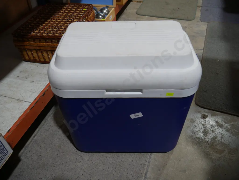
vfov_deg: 49.8
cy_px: 90
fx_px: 193
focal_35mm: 28
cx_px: 120
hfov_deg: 63.4
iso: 200
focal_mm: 14
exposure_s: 1/80
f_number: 3.5
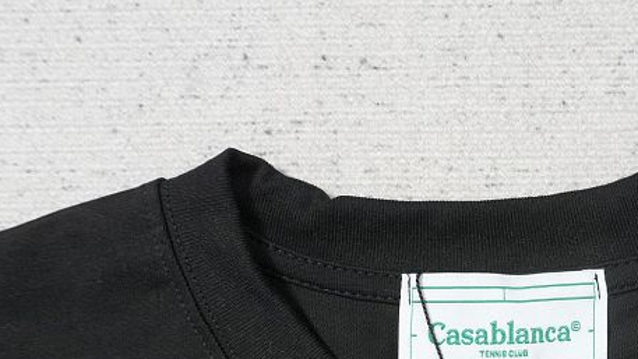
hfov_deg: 44.2
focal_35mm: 44
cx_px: 508
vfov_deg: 25.9
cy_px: 349
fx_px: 744
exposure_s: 1/100
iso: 1600
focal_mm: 16
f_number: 10
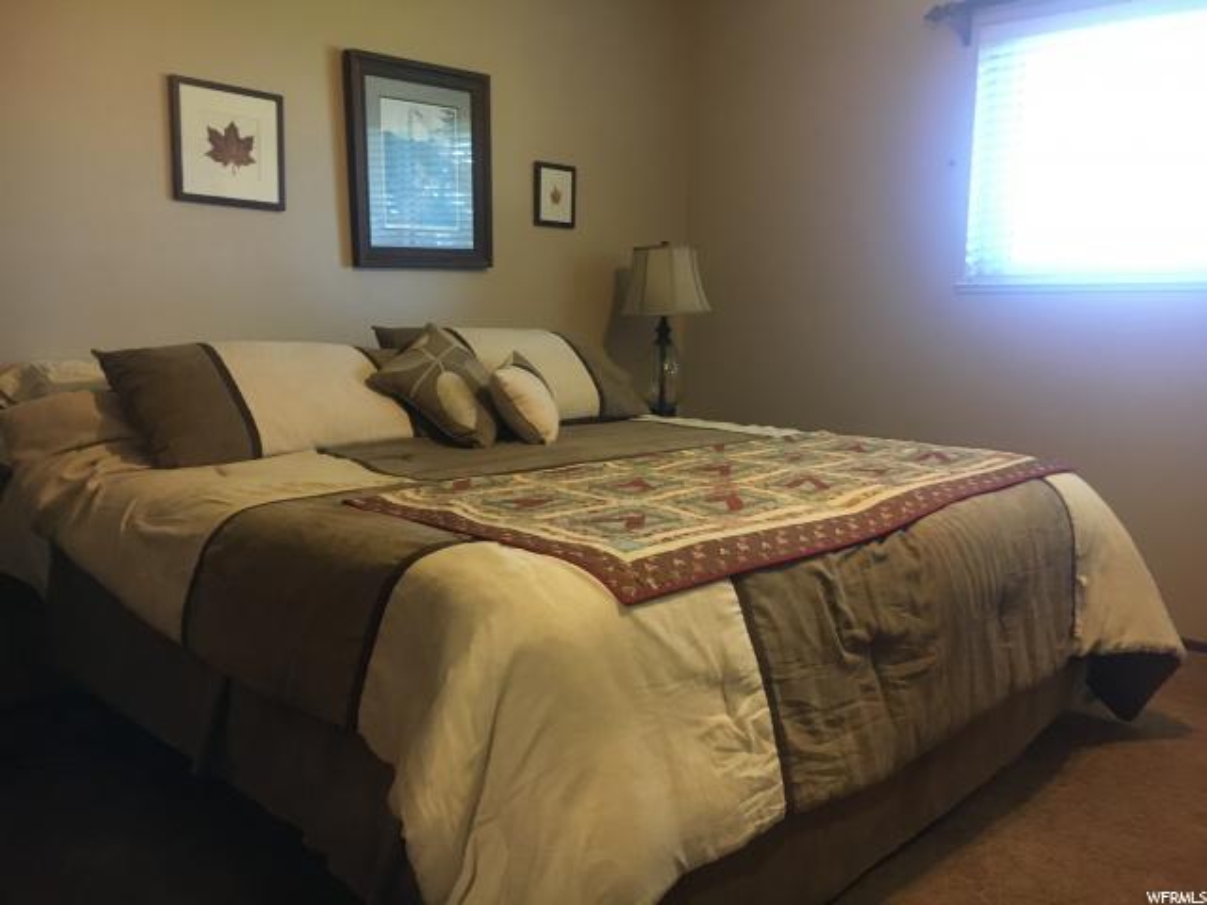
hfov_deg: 61.7
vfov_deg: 48.2
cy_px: 452
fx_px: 1011
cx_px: 604
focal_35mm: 29
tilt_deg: -9.5
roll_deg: -0.7
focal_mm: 4.15
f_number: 2.2
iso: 200
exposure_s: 1/30
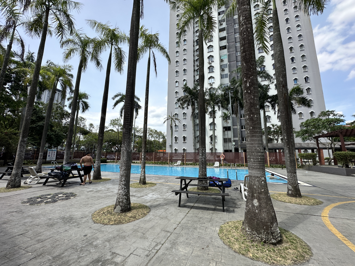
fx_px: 144
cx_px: 178
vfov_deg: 85.7
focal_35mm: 14
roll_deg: -1.3
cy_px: 133
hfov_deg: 102.1
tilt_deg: +11.1
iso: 50
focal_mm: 2.22
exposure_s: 1/1319
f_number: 2.2
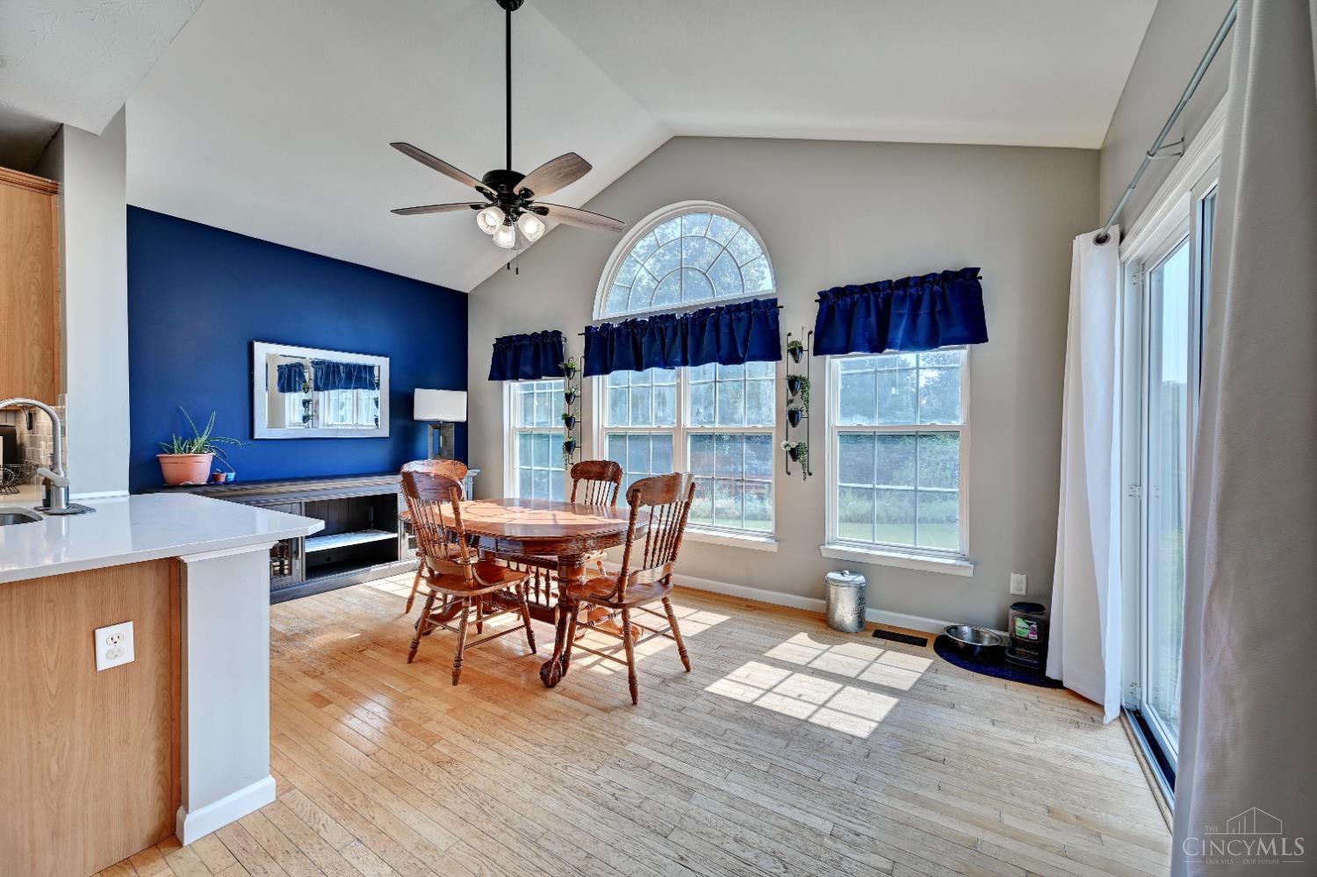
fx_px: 512
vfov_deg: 81.2
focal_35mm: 14
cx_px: 658
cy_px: 438
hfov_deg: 104.3
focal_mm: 14
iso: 400
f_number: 8
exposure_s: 1/50
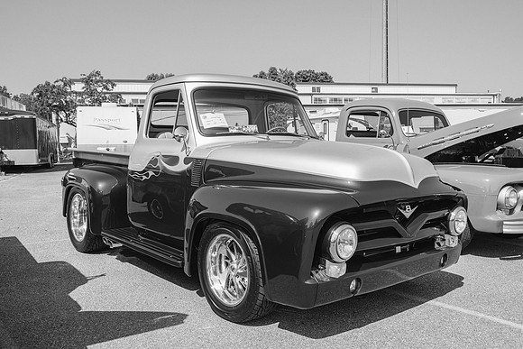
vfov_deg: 42.0
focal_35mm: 31
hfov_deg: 59.8
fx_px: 455
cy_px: 174
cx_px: 262
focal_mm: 31
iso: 160
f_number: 10
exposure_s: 1/200
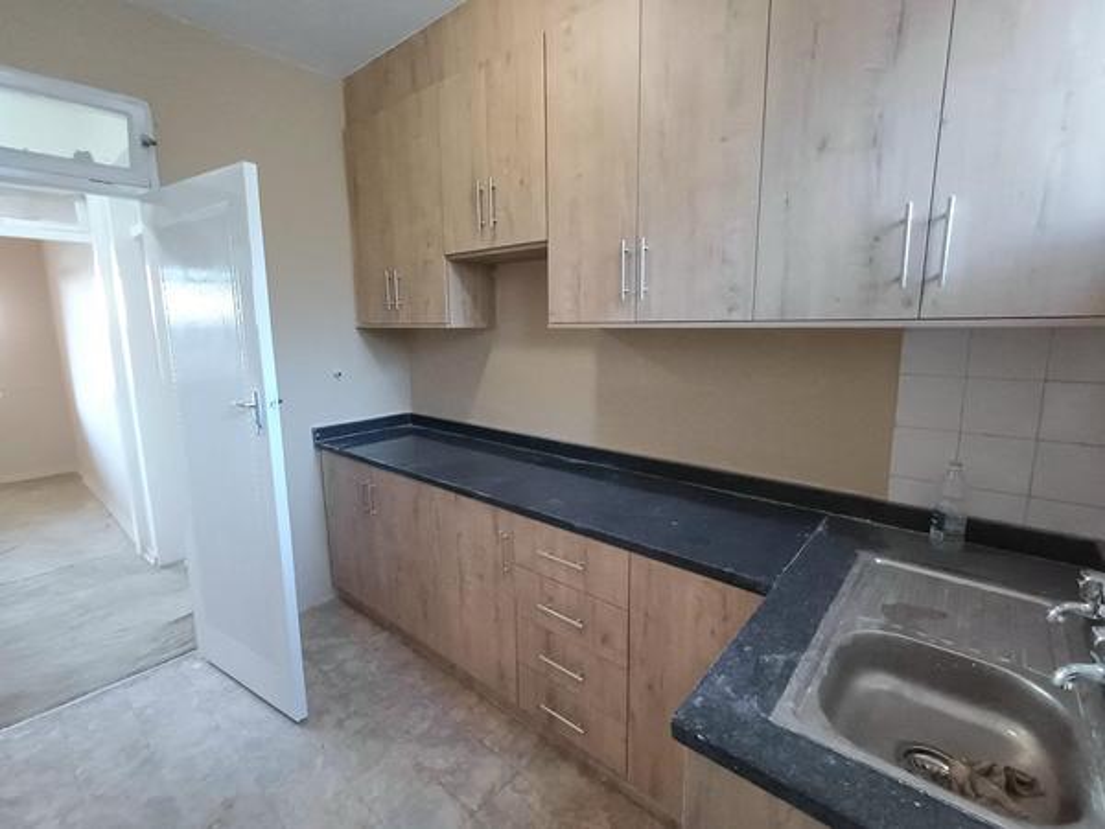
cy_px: 414
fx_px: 511
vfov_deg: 78.1
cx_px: 552
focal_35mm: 16
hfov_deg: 94.5
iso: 400
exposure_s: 1/20
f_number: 2.2
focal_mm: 1.64
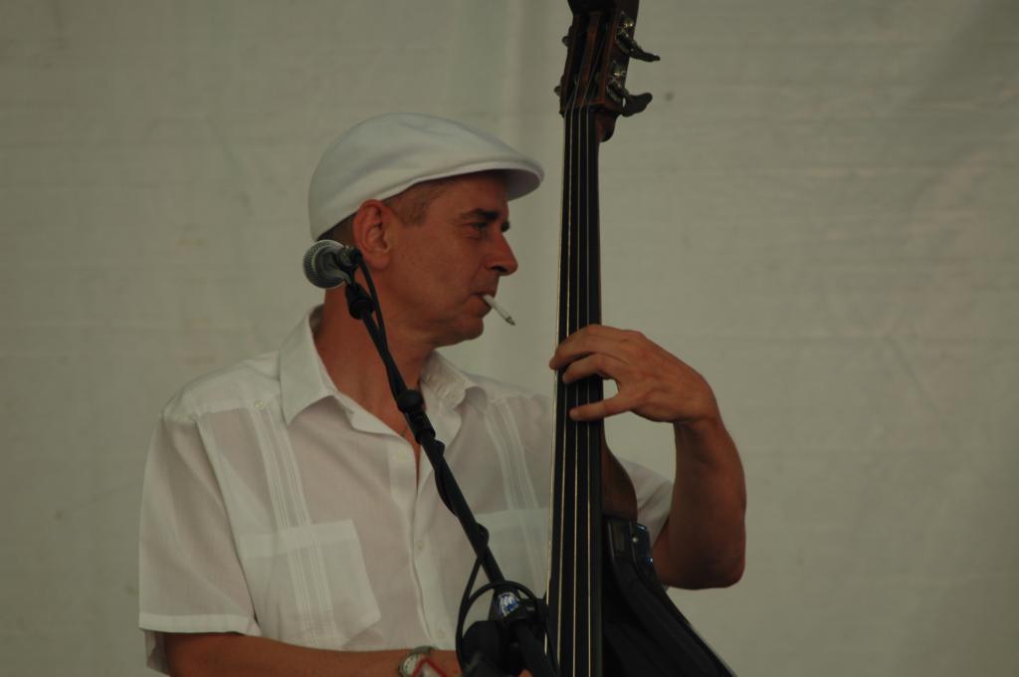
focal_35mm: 405
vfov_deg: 3.4
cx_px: 510
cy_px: 338
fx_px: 11449
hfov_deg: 5.1
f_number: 5.6
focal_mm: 270
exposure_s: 1/60
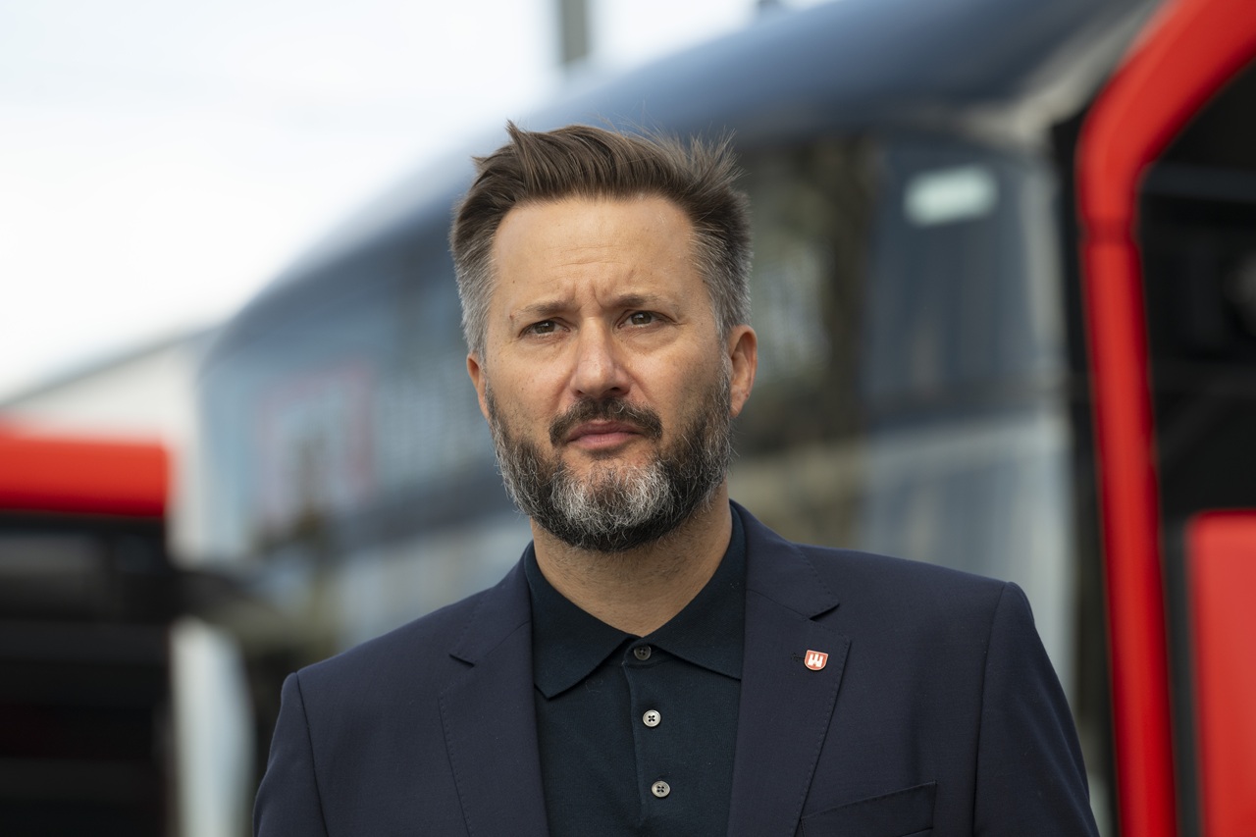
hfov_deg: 10.3
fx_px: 6976
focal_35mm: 200
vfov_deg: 6.9
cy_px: 418
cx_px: 628
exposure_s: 1/500
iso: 200
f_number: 5
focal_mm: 200
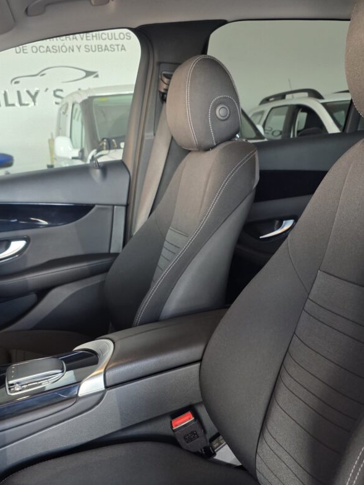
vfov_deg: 44.9
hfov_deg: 35.1
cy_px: 332
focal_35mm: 41
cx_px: 208
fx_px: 575
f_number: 1.7
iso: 640
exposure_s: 1/100
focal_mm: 6.3
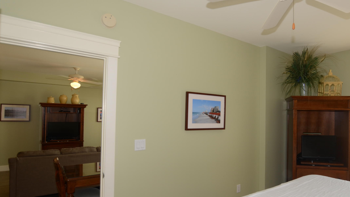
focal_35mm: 25
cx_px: 217
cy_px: 108
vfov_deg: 45.3
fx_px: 235
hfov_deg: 72.1
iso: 200
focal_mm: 11.5
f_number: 4.5
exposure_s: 1/60
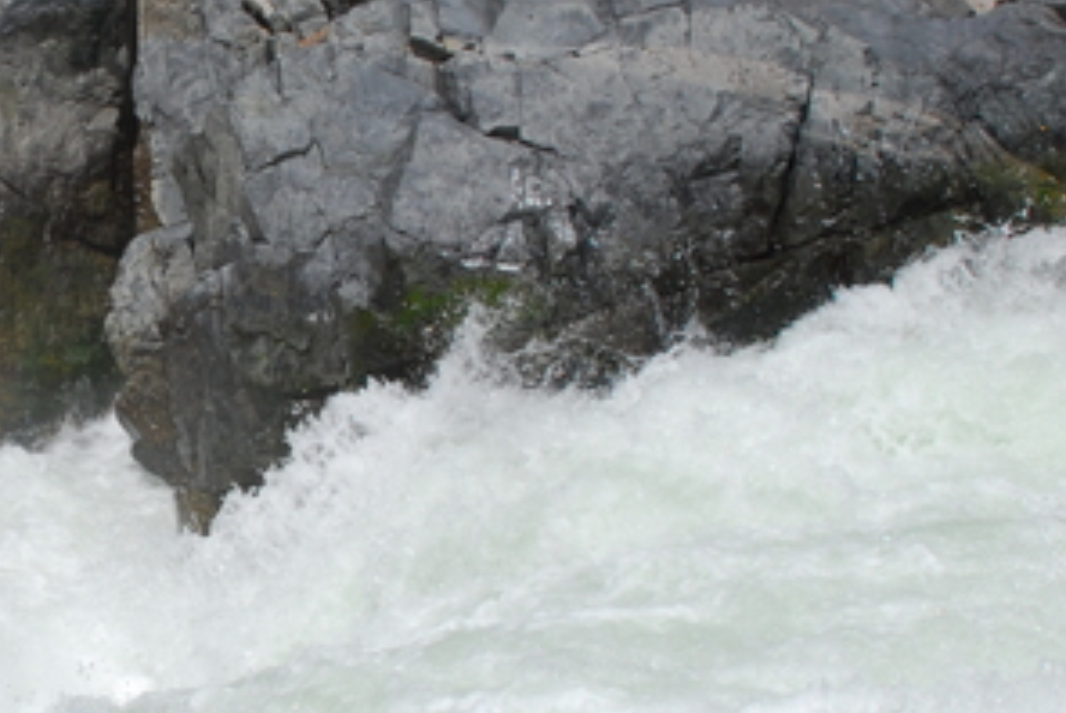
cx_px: 68
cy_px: 412
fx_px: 2401
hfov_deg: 24.2
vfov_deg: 16.9
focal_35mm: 81
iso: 160
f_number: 8
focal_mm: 20
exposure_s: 1/500
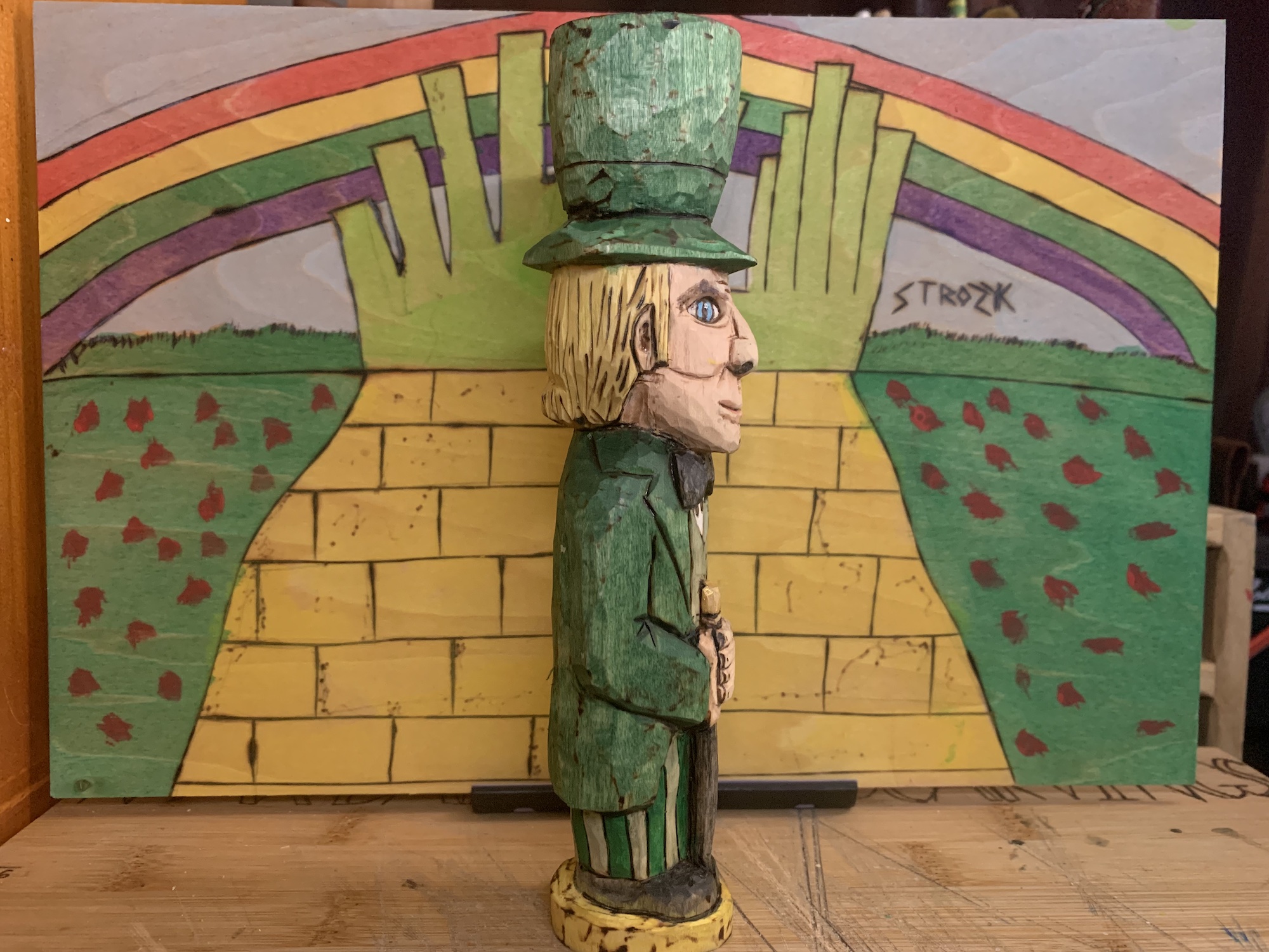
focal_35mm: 26
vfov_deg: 53.1
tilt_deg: -5.1
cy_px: 476
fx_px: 953
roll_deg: -1.2
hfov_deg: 67.3
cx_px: 634
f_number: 1.8
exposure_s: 1/40
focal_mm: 4.25
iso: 400
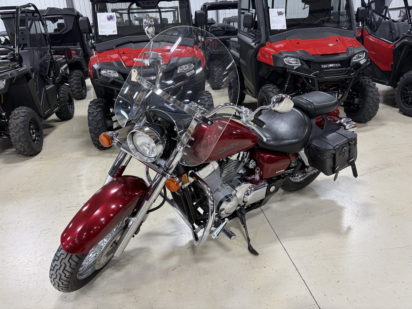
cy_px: 154
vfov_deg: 53.1
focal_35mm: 26
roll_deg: +3.1
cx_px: 206
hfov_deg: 67.3
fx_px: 309
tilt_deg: -21.2
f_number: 1.6
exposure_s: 1/64
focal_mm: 5.96
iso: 125
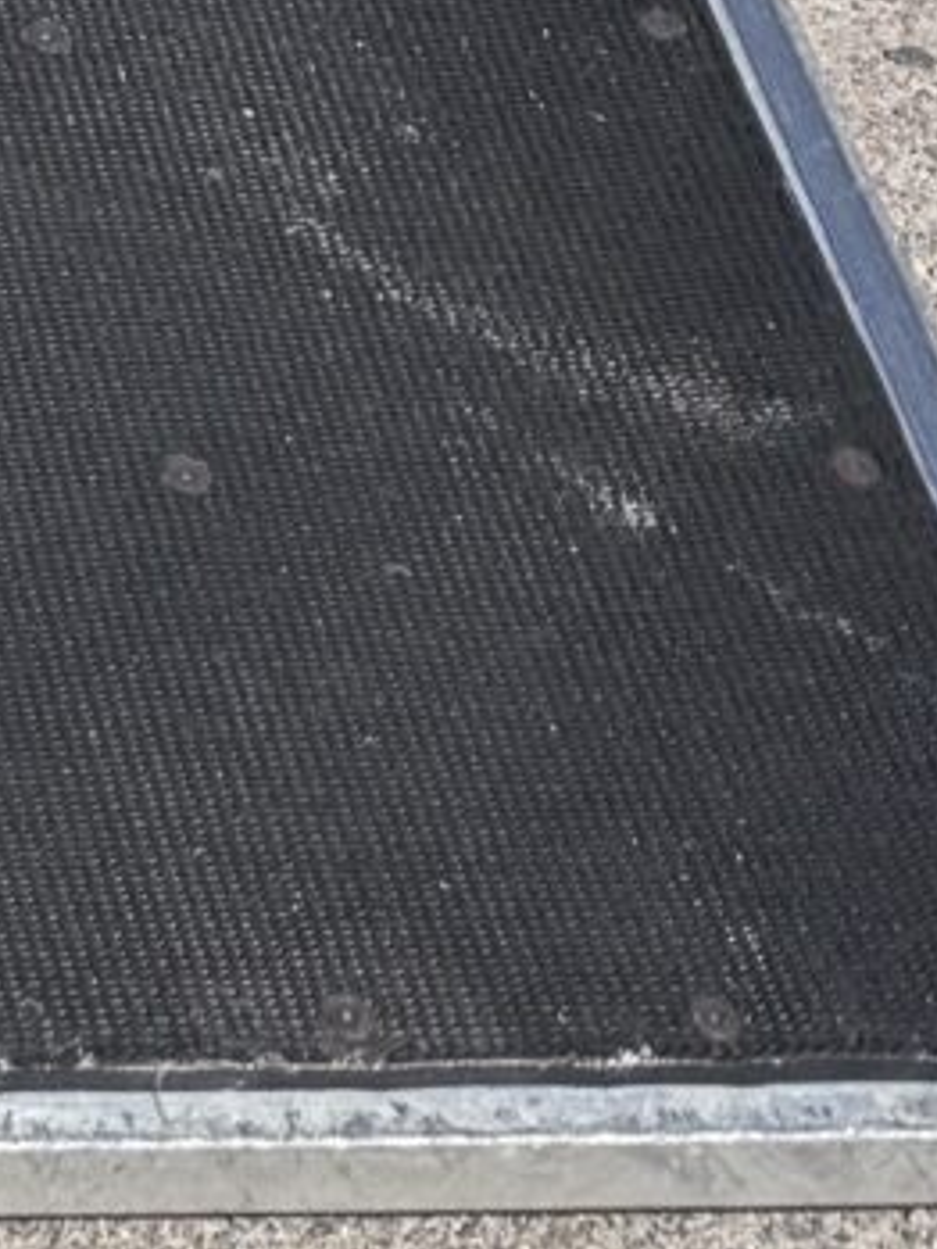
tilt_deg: -3.8
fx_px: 6348
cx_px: -1566
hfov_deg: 7.7
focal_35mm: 176
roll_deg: +1.3
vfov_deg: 8.6
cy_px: -2892
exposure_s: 1/4608
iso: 80
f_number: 1.78
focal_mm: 6.76
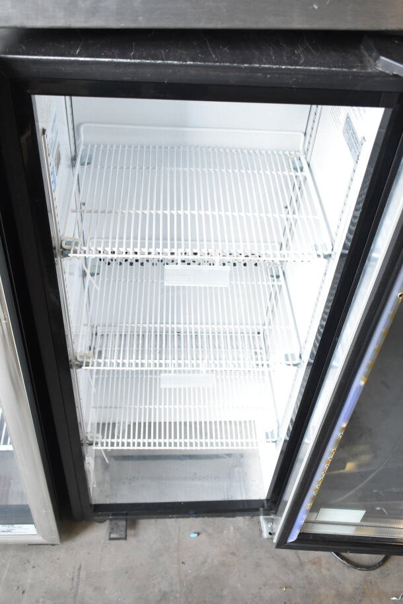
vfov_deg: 53.1
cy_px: 302
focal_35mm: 36
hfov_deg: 36.9
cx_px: 202
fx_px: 604
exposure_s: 1/125
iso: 1600
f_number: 5.6
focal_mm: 24
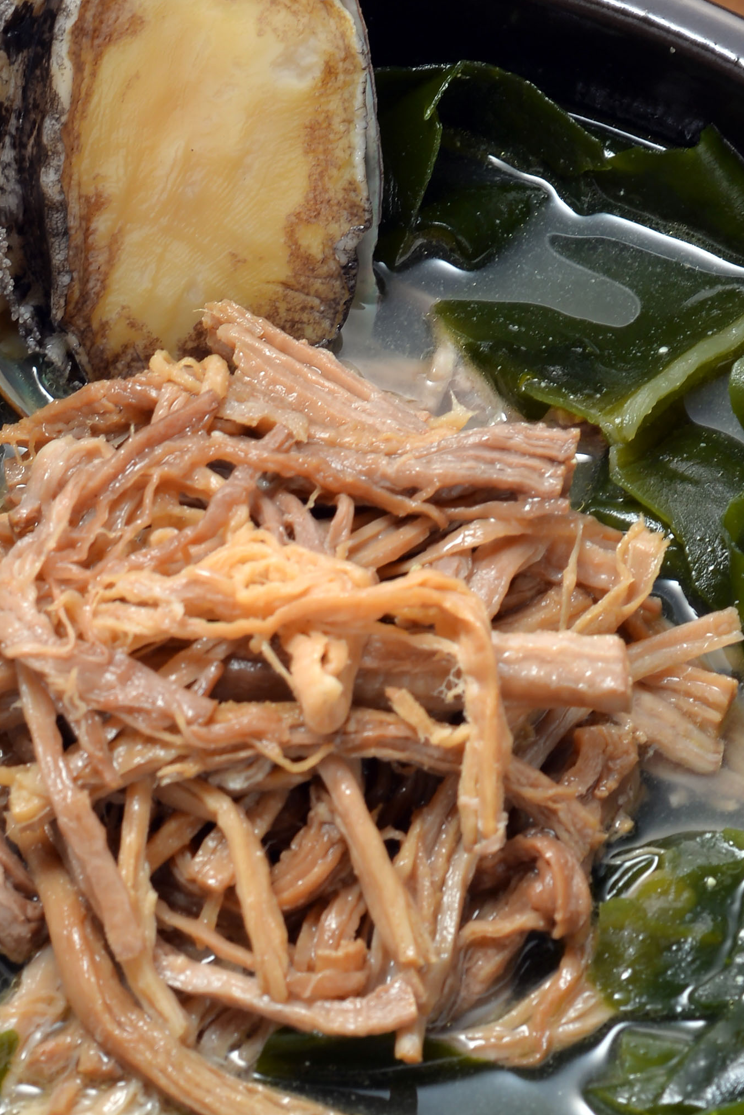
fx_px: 5548
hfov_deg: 7.7
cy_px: 205
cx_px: 322
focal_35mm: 179
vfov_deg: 11.4
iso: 100
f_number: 14
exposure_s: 1/60
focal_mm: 60
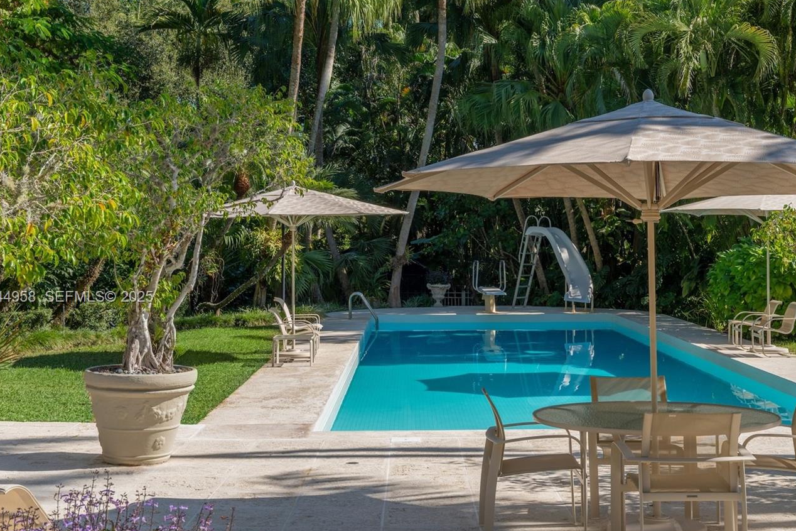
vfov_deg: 25.0
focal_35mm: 54
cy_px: 298
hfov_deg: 36.8
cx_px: 460
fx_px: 1194
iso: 100
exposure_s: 1/100
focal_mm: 42.8
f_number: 11
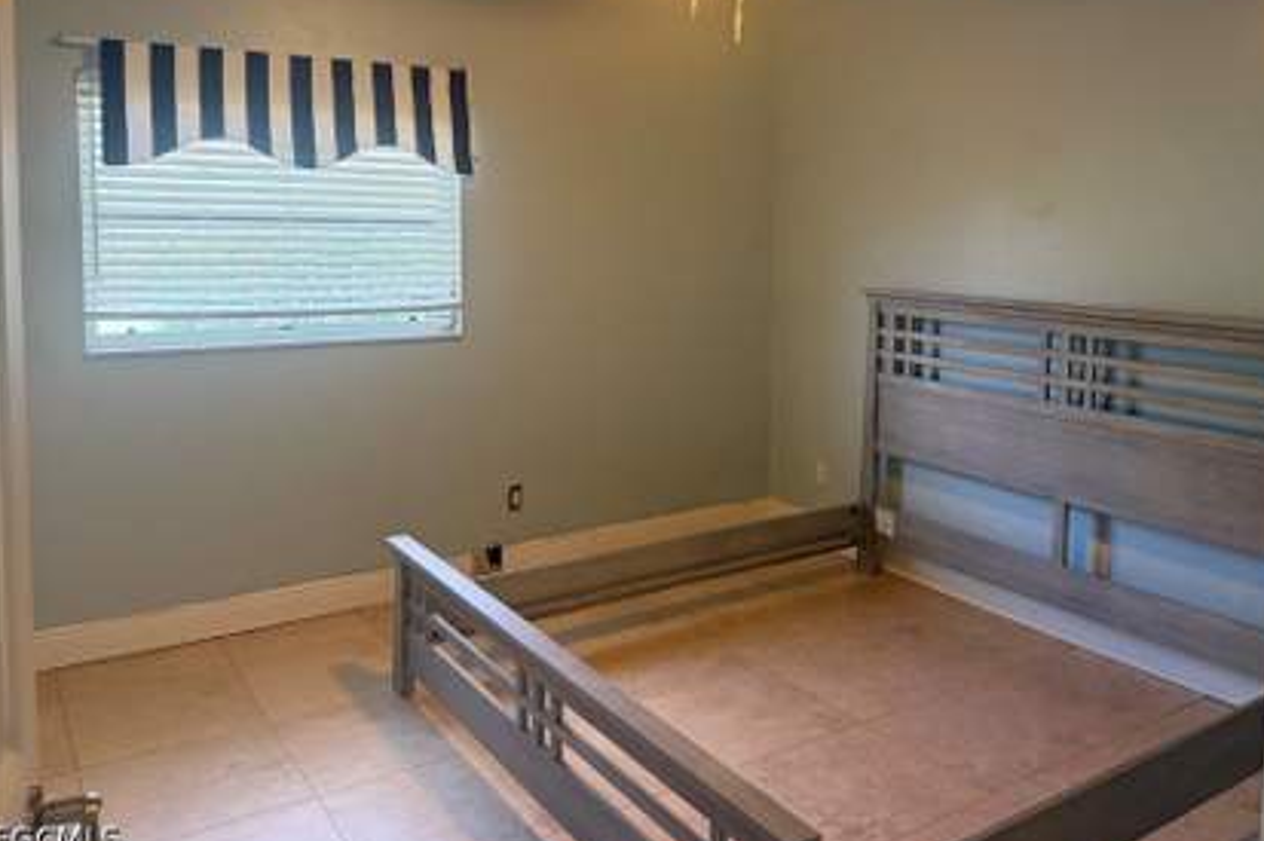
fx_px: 1018
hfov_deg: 63.4
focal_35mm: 29
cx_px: 719
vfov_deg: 44.5
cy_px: 312
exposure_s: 1/60
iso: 400
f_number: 1.78
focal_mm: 6.76
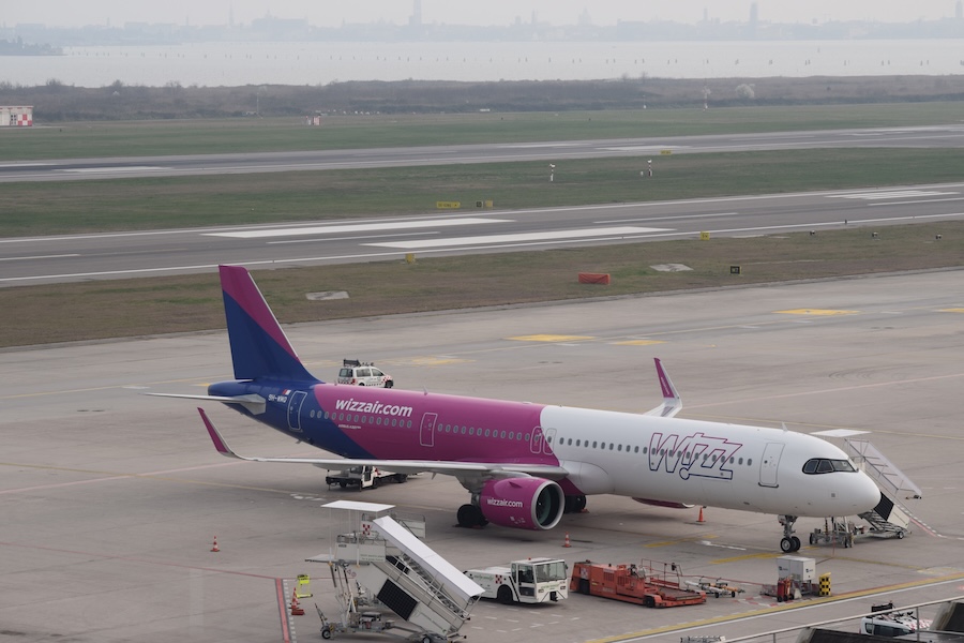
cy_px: 322
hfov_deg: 14.4
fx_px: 3816
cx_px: 482
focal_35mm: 142
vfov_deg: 9.6
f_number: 7.1
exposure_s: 1/200
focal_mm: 95
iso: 400
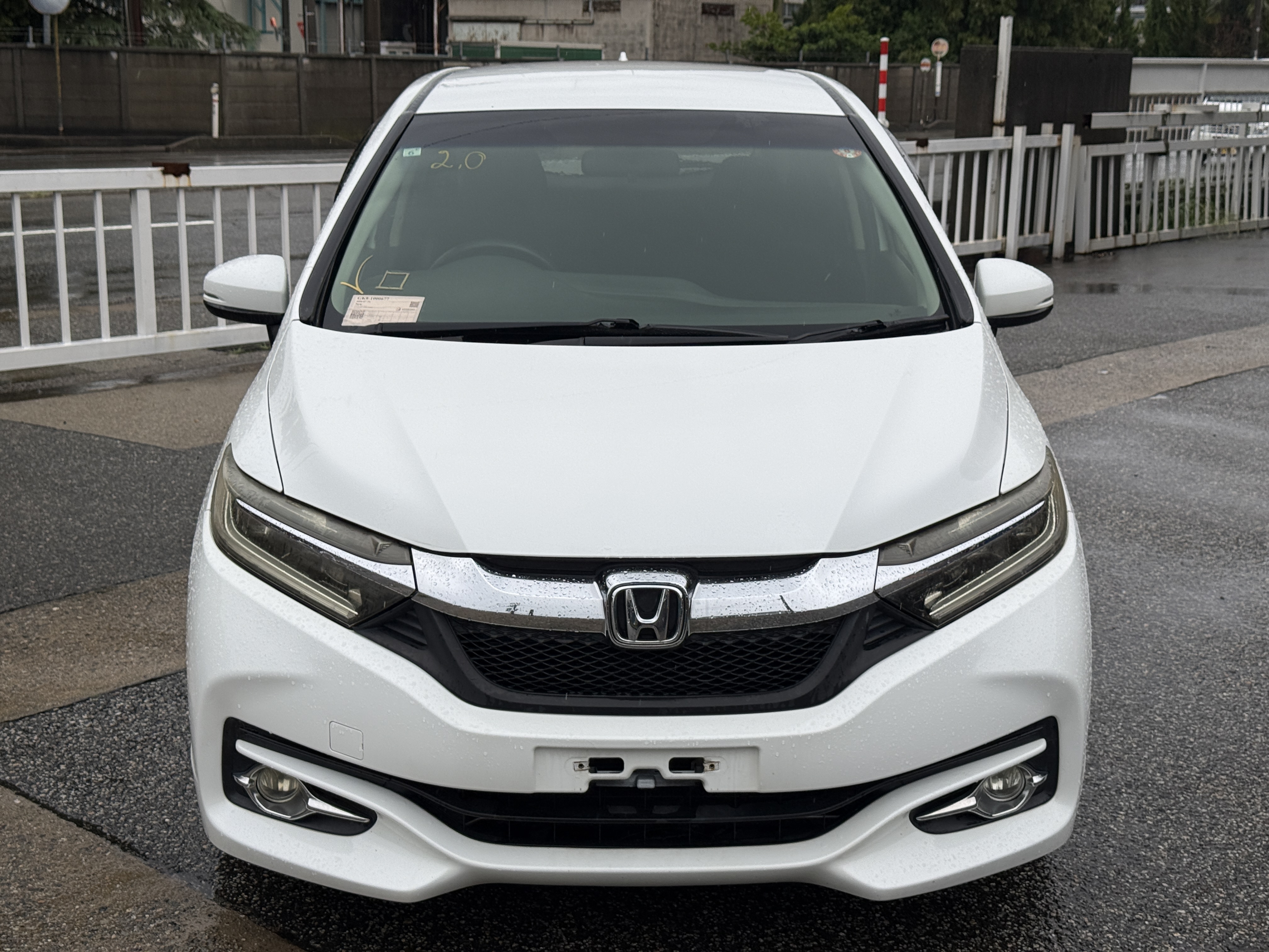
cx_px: 634
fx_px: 1760
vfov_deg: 30.3
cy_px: 476
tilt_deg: -12.4
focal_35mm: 48
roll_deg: -0.9
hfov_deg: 39.7
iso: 64
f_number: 1.78
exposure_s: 1/740
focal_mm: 6.76
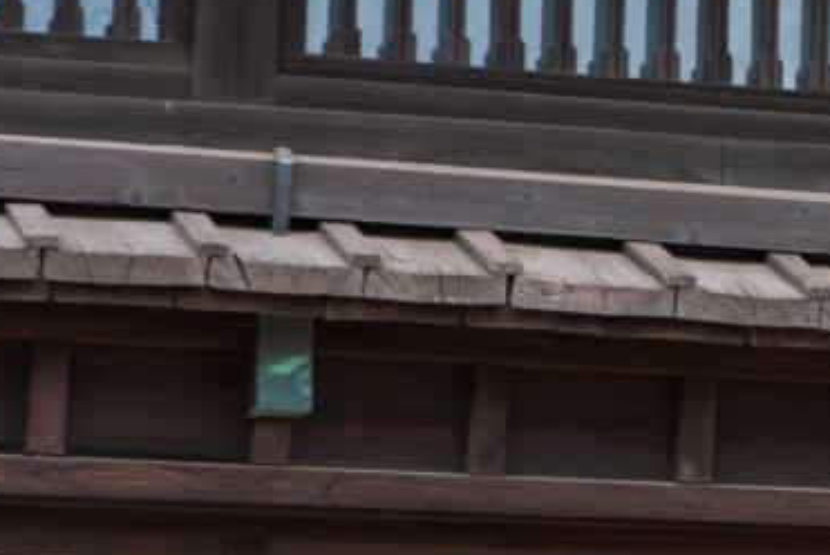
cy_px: 341
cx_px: 1866
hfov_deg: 9.6
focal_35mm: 193
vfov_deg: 7.1
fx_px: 4453
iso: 100
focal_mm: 28
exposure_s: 1/125
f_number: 5.6
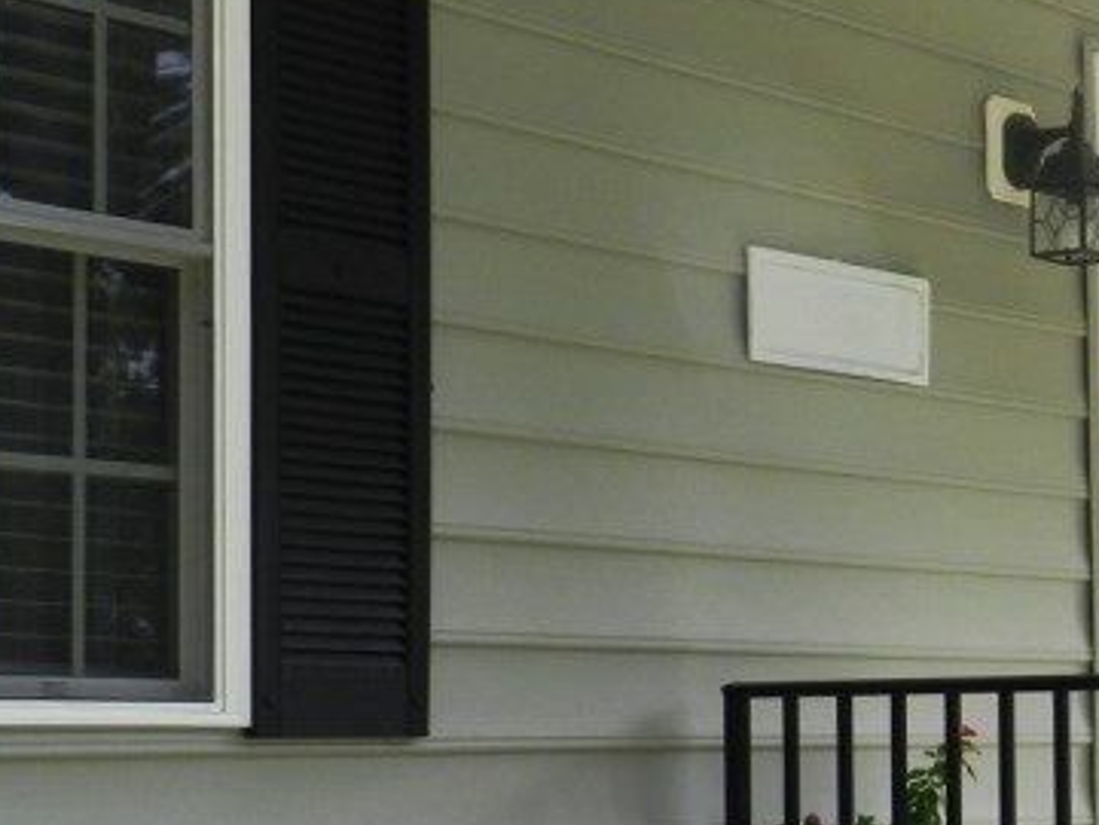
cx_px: 1429
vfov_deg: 13.7
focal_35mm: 108
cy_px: 593
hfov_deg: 17.1
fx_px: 3429
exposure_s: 1/320
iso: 160
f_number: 4
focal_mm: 6.7
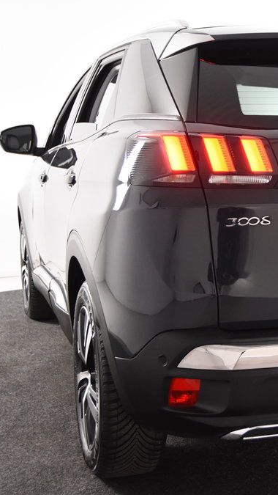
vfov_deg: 33.8
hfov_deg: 18.7
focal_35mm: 62
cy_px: 248
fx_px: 812
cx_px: 298
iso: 1600
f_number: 4
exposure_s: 1/60
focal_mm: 26
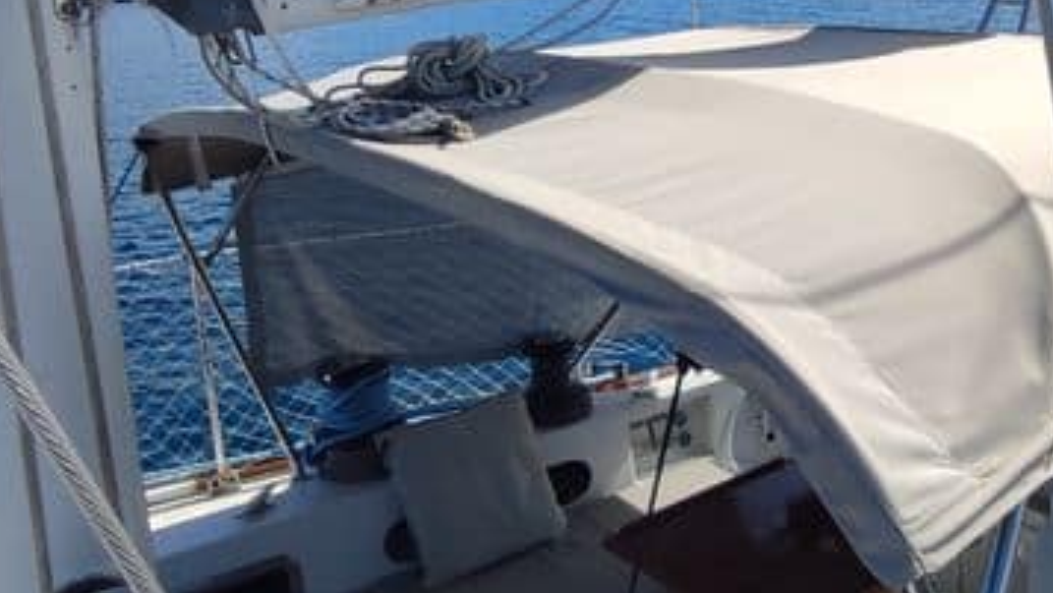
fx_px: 1089
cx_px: 642
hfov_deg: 51.2
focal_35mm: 39
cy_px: 209
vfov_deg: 30.3
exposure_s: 1/1508
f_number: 2.2
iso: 50
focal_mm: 1.65
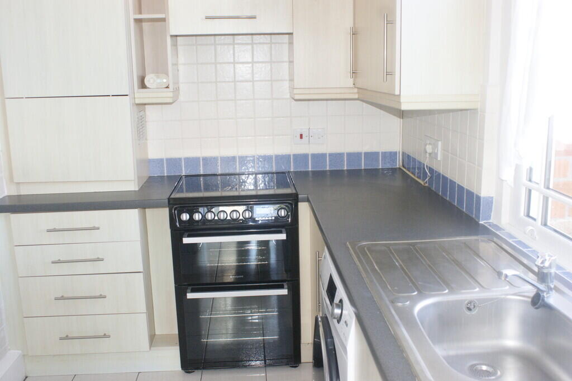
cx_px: 286
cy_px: 190
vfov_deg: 36.8
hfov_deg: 53.2
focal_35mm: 36
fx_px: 572
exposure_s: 1/60
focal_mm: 24
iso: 400
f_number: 5.6
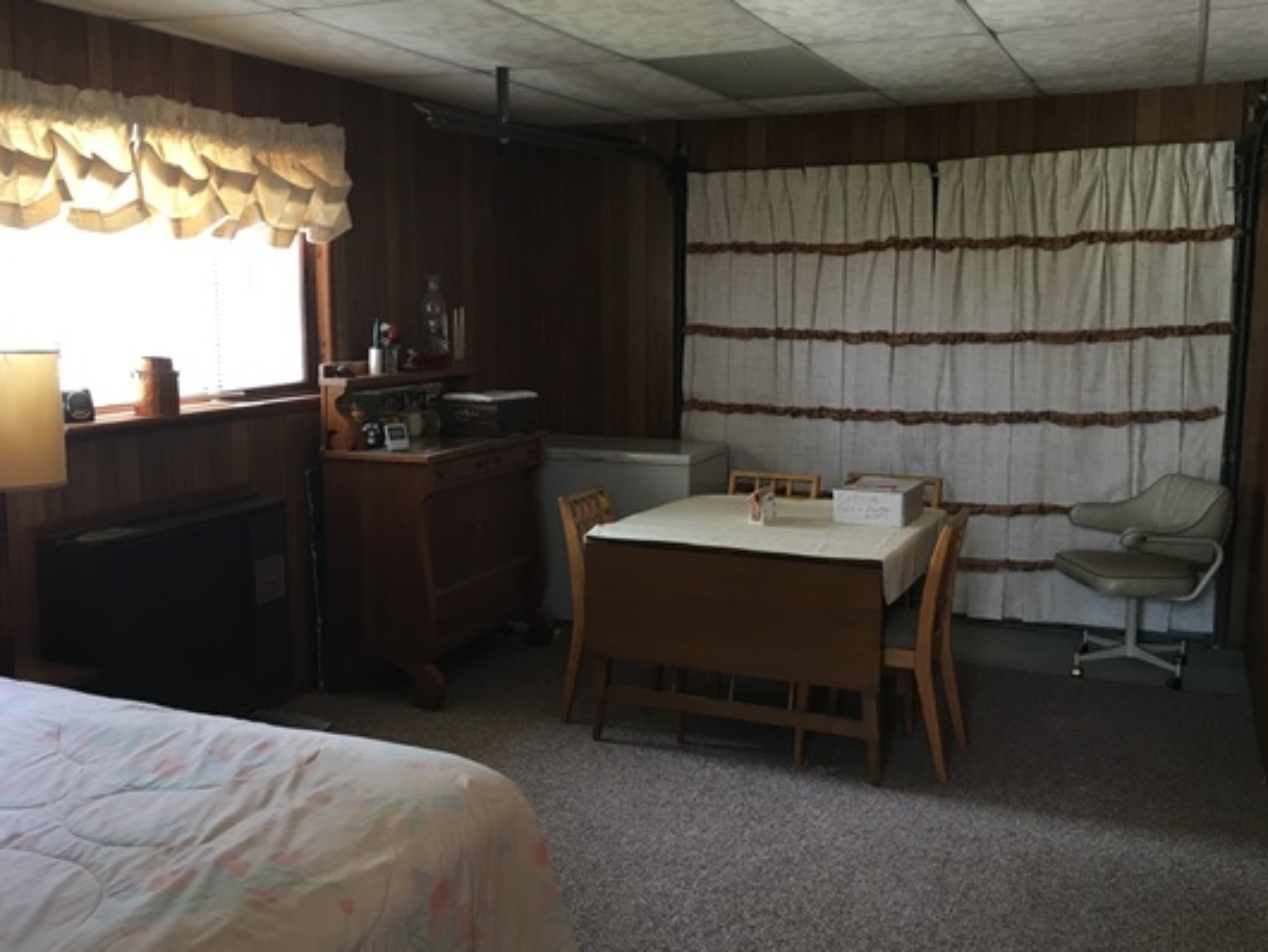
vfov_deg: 40.7
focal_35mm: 35
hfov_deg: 52.4
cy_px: 466
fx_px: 1283
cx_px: 550
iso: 80
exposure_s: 1/30
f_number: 2.2
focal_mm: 4.15
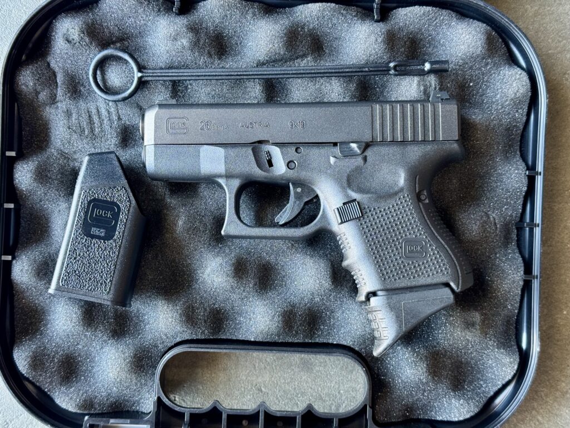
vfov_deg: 30.3
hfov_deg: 39.7
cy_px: 214
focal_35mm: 48
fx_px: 790
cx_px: 285
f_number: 1.78
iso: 160
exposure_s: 1/60
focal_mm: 6.76
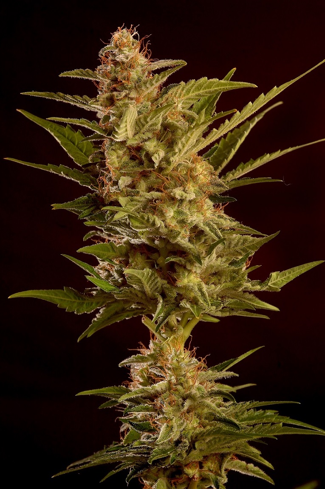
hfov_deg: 8.7
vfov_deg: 13.1
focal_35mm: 158
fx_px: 2138
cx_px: 162
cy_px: 244
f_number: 10
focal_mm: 105
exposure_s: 1/160
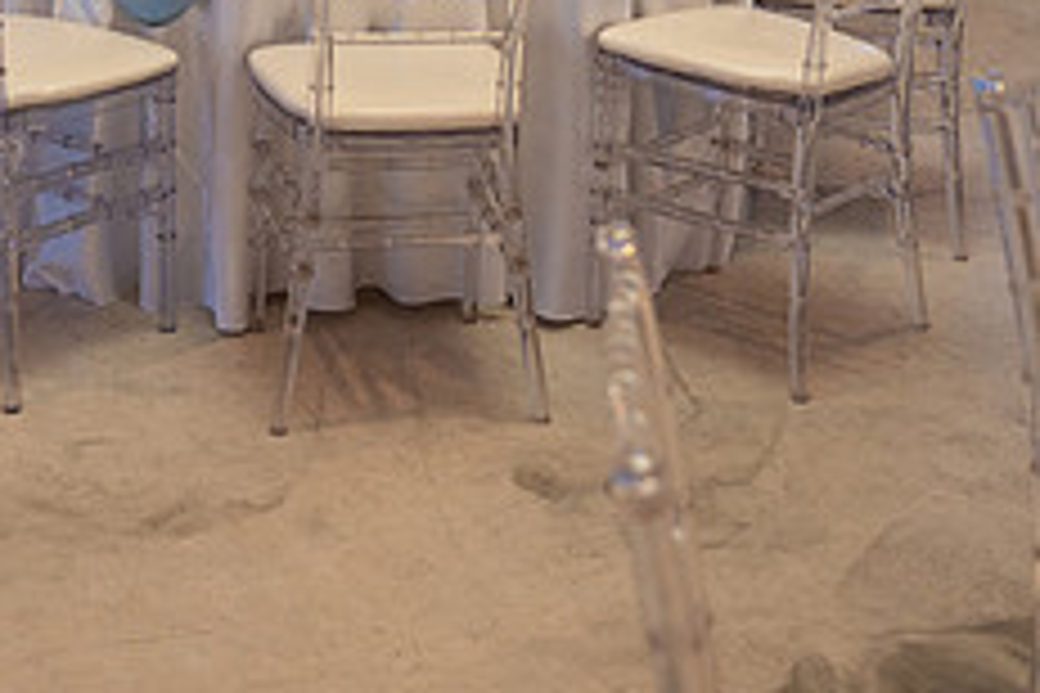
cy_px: -164
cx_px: 329
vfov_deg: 16.7
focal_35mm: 78
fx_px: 2253
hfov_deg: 25.8
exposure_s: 1/160
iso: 640
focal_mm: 31
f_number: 2.8
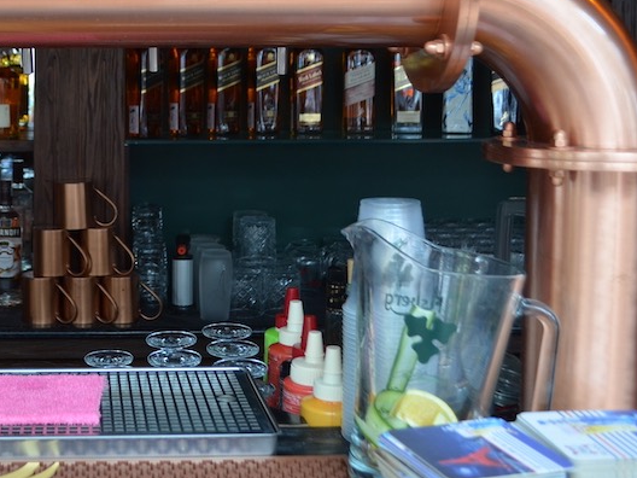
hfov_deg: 31.1
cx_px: 97
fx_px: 1104
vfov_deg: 24.0
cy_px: 92
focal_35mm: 60
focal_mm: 22
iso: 400
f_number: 4.5
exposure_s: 1/80
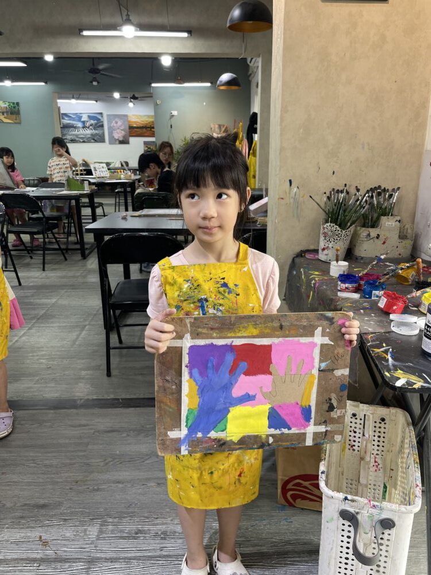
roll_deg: -0.5
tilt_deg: -17.2
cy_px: 288
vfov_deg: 69.4
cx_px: 216
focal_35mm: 25
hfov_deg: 54.9
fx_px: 415
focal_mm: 5.1
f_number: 1.6
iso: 80
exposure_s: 1/100
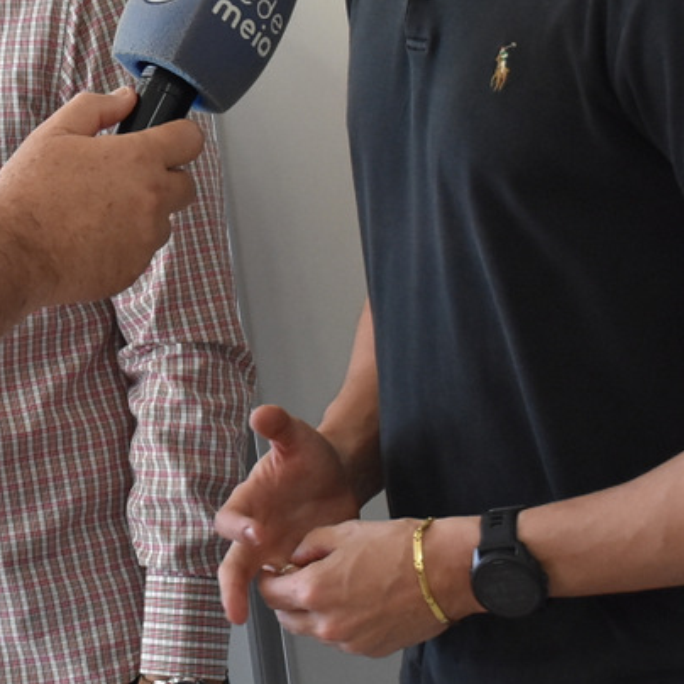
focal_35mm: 115
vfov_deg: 15.0
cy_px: 88
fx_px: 2571
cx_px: -163
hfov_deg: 14.6
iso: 1600
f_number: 5.6
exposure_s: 1/125
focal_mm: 26
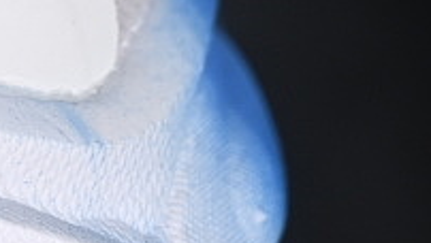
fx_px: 4804
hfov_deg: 5.1
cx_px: -361
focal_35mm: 420
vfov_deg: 2.9
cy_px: -375
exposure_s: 1/80
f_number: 7.1
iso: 160
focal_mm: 50
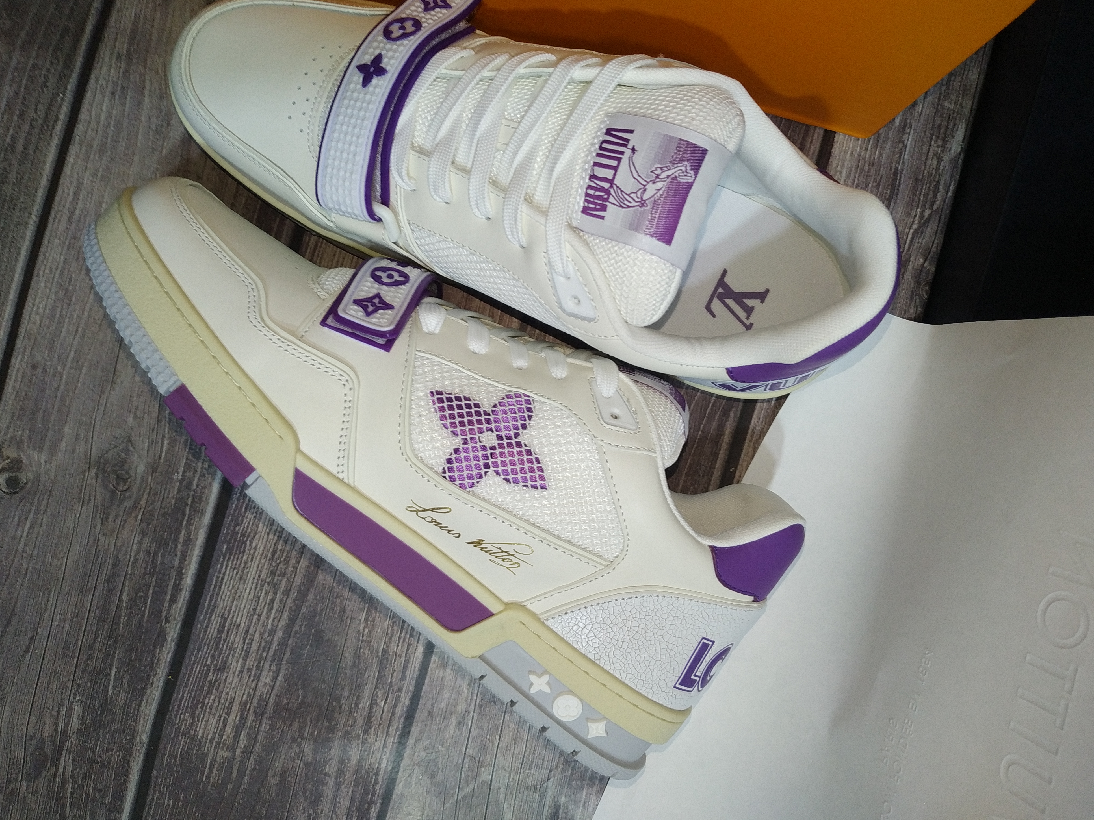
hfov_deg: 69.4
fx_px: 790
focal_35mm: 25
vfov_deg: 54.9
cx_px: 551
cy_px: 405
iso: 125
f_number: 1.9
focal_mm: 3.94
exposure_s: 1/25
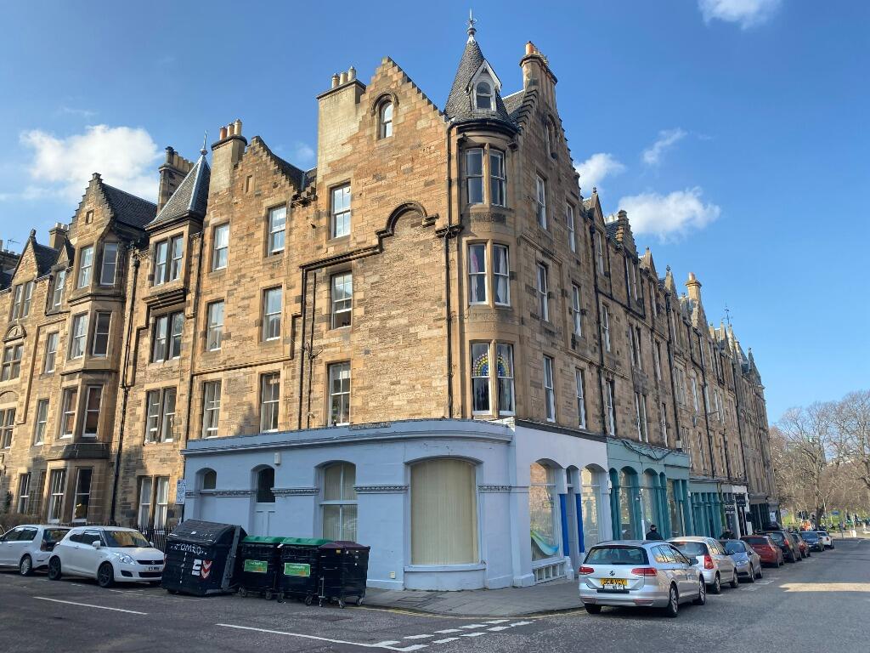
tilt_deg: +15.4
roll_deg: +0.4
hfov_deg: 67.3
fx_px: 653
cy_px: 326
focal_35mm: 26
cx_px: 435
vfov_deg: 53.1
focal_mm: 4.25
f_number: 1.8
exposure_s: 1/871
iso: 32
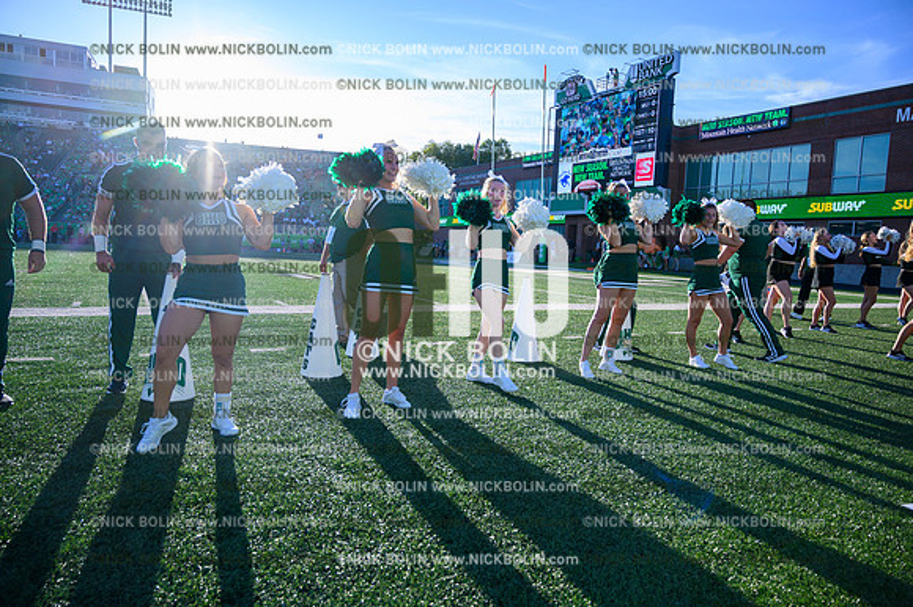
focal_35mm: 24
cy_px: 304
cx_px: 456
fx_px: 608
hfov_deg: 73.8
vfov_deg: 53.1
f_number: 4
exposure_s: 1/640
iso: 125
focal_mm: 24
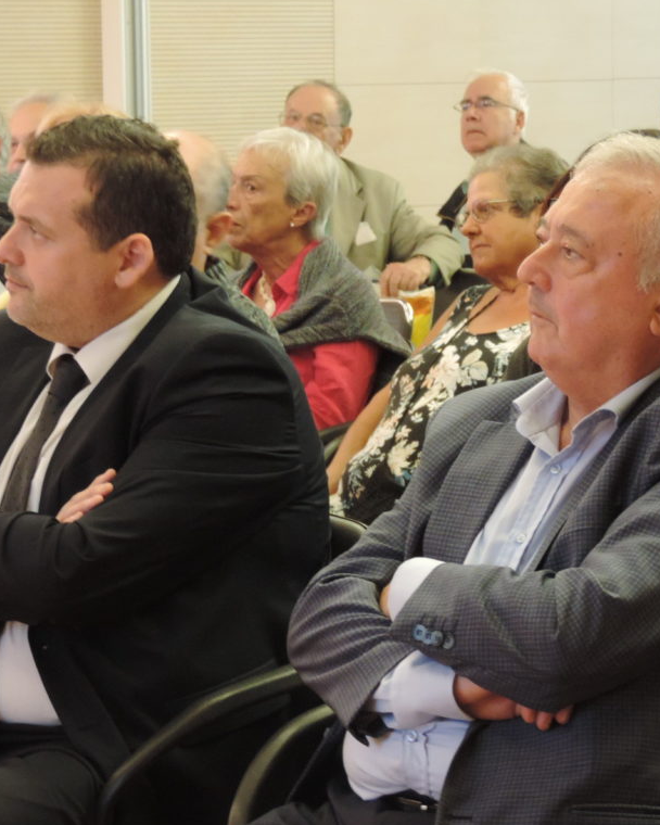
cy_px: 414
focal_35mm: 138
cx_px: 359
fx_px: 3370
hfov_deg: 11.2
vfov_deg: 14.0
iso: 800
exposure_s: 1/6
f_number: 4.2
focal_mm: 18.7
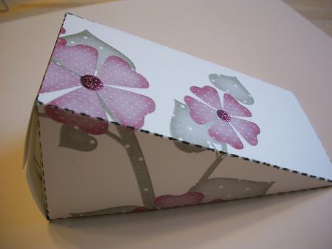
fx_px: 336
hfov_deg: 52.6
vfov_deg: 40.7
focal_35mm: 35
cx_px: 166
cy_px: 124
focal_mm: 6.3
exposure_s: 1/125
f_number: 3.1
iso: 80
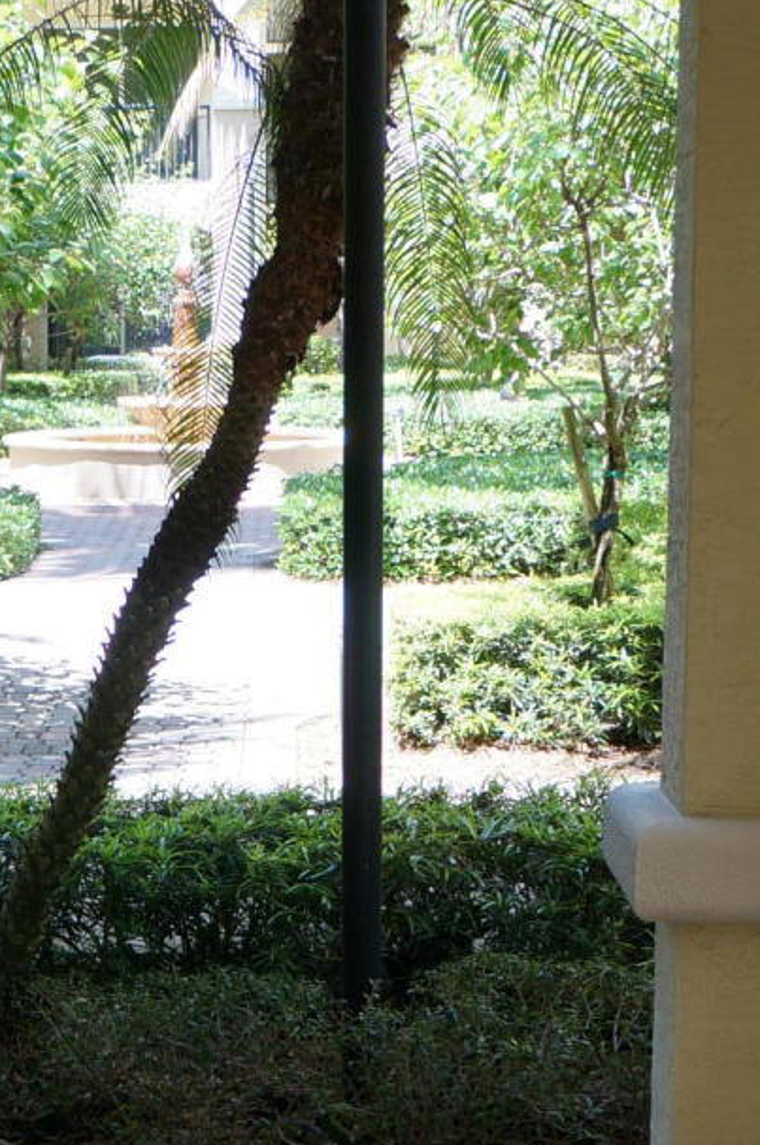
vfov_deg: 22.8
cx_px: 147
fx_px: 2826
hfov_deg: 15.2
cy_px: 751
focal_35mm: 89
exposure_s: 1/160
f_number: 4
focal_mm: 18
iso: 160
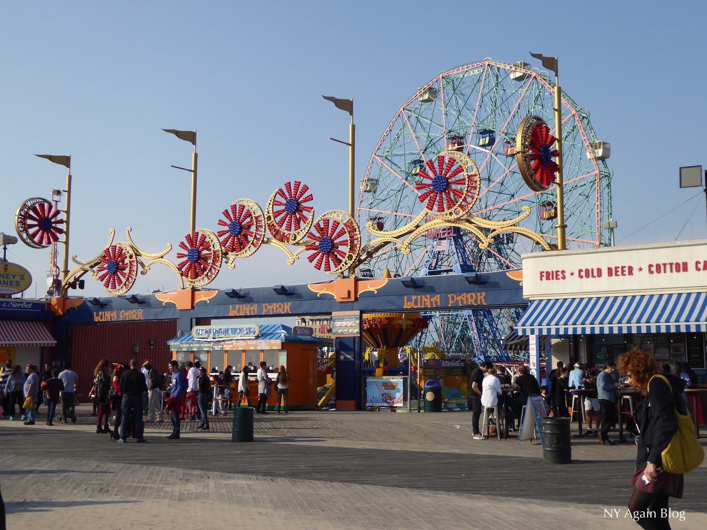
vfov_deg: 31.5
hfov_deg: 41.2
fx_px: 940
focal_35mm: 46
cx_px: 354
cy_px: 265
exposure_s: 1/1000
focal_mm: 7.8
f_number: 3.9
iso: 100
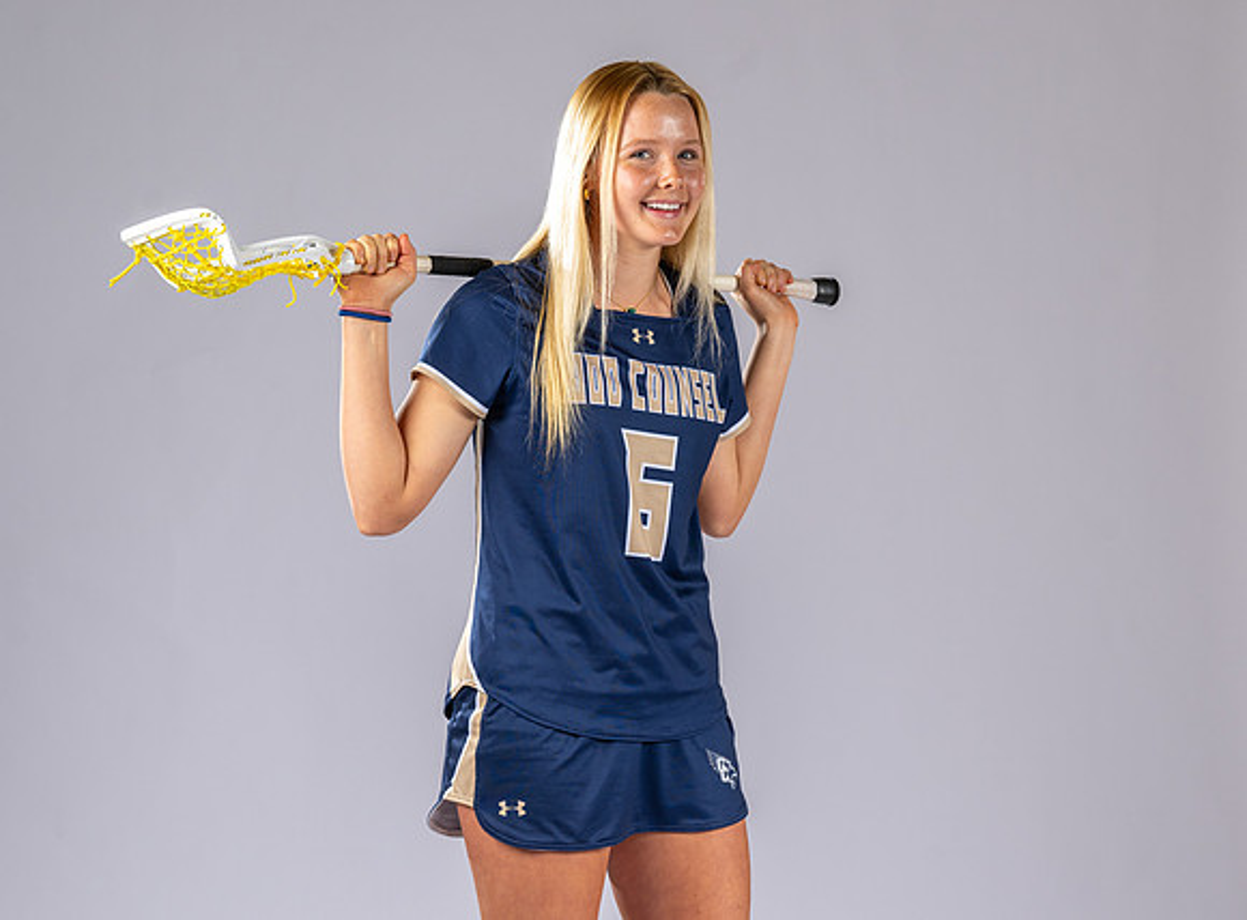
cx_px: 686
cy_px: 514
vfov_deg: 11.6
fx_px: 4524
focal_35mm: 126
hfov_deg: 15.7
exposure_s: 1/200
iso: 250
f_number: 6.3
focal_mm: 89
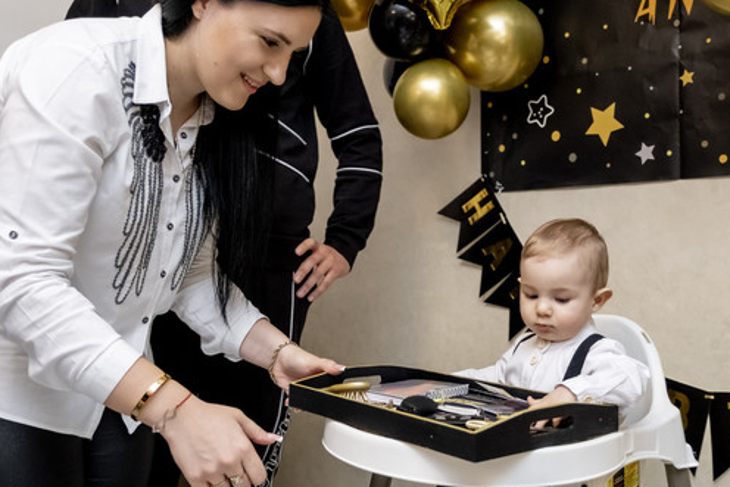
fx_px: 811
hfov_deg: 48.4
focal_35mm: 40
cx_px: 387
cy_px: 245
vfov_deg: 33.4
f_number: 2.8
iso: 2000
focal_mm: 20.6
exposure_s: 1/160
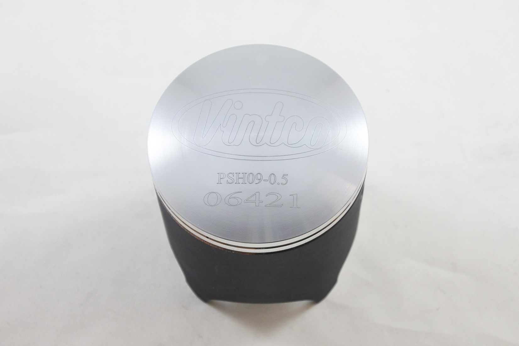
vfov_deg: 24.6
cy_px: 173
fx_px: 793
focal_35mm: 55
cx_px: 260
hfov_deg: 36.2
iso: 720
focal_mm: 20.6
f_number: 4.8
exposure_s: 1/125
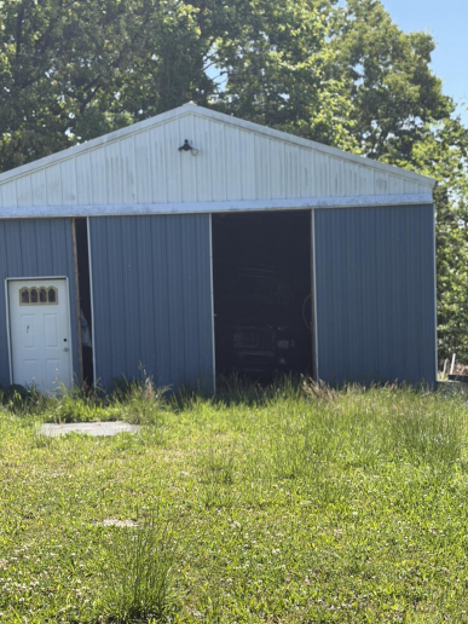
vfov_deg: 31.1
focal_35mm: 62
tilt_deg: -5.8
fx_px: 1118
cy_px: 373
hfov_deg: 23.6
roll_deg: +1.5
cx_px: 215
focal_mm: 6.76
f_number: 1.78
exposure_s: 1/2865
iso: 80
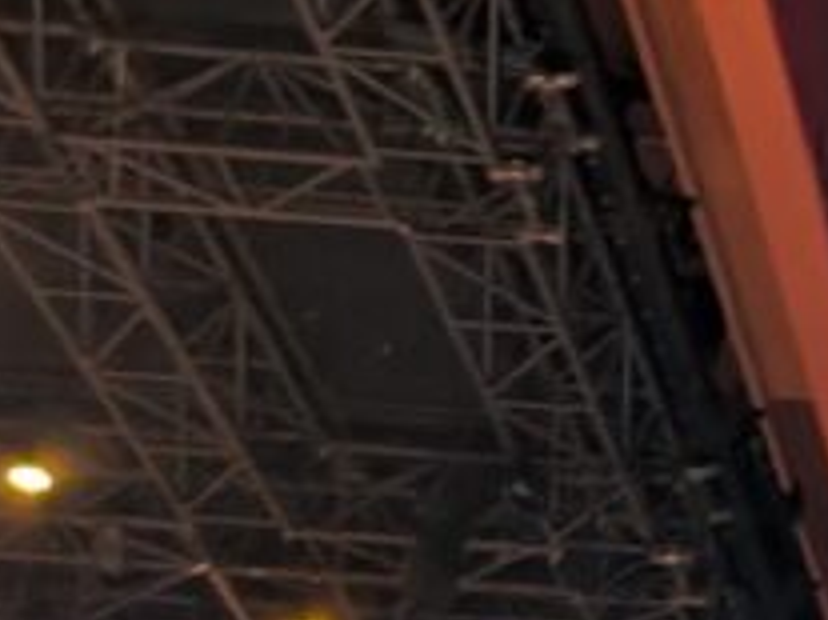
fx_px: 2845
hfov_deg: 13.1
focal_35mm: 119
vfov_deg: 12.0
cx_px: 1888
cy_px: -262
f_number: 1.68
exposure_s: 1/22.9
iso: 279
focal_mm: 6.9
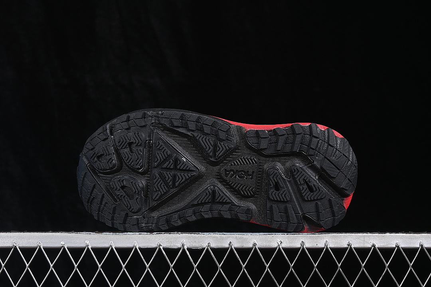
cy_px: 144
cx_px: 216
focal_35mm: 75
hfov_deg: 27.0
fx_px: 898
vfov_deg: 18.2
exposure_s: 1/60
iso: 160
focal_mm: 50
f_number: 6.3
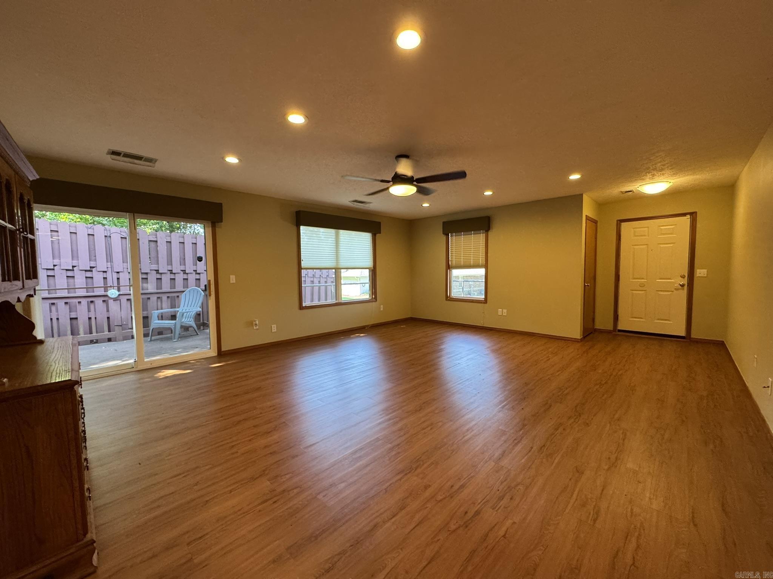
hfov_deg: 102.1
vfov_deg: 85.7
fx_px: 313
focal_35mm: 14
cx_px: 386
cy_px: 290
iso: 250
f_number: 2.2
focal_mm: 2.22
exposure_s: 1/120
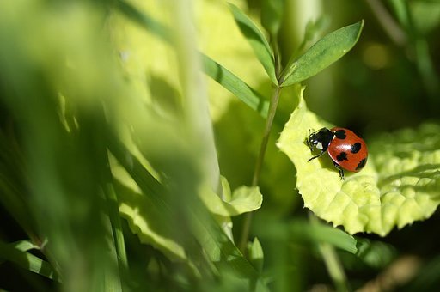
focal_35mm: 90
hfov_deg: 22.6
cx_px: 220
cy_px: 146
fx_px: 1099
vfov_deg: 15.1
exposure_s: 1/1600
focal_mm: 60
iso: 200
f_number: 3.5
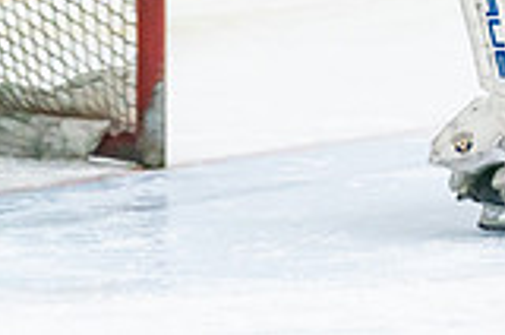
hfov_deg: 3.5
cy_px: -421
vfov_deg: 2.3
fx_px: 8330
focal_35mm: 595
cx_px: 580
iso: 3200
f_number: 2.8
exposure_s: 1/1250
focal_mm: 132
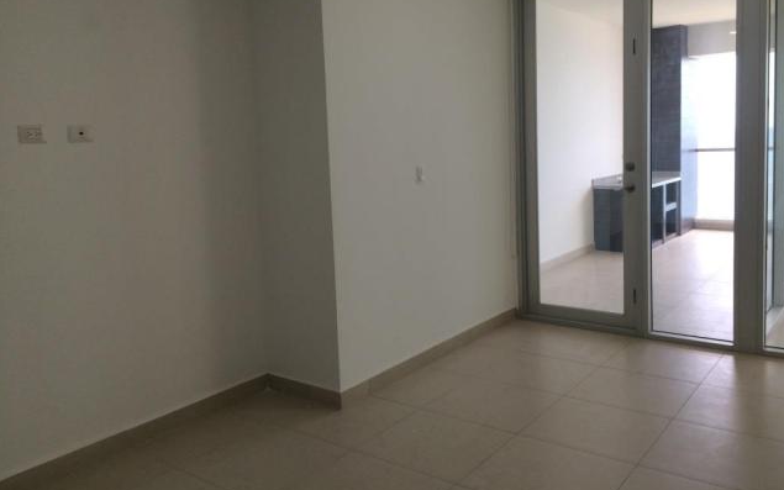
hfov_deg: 61.2
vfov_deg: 40.5
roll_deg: +0.0
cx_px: 393
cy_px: 201
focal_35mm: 31
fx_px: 662
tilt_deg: -6.3
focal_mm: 4.15
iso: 50
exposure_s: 1/120
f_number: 2.2
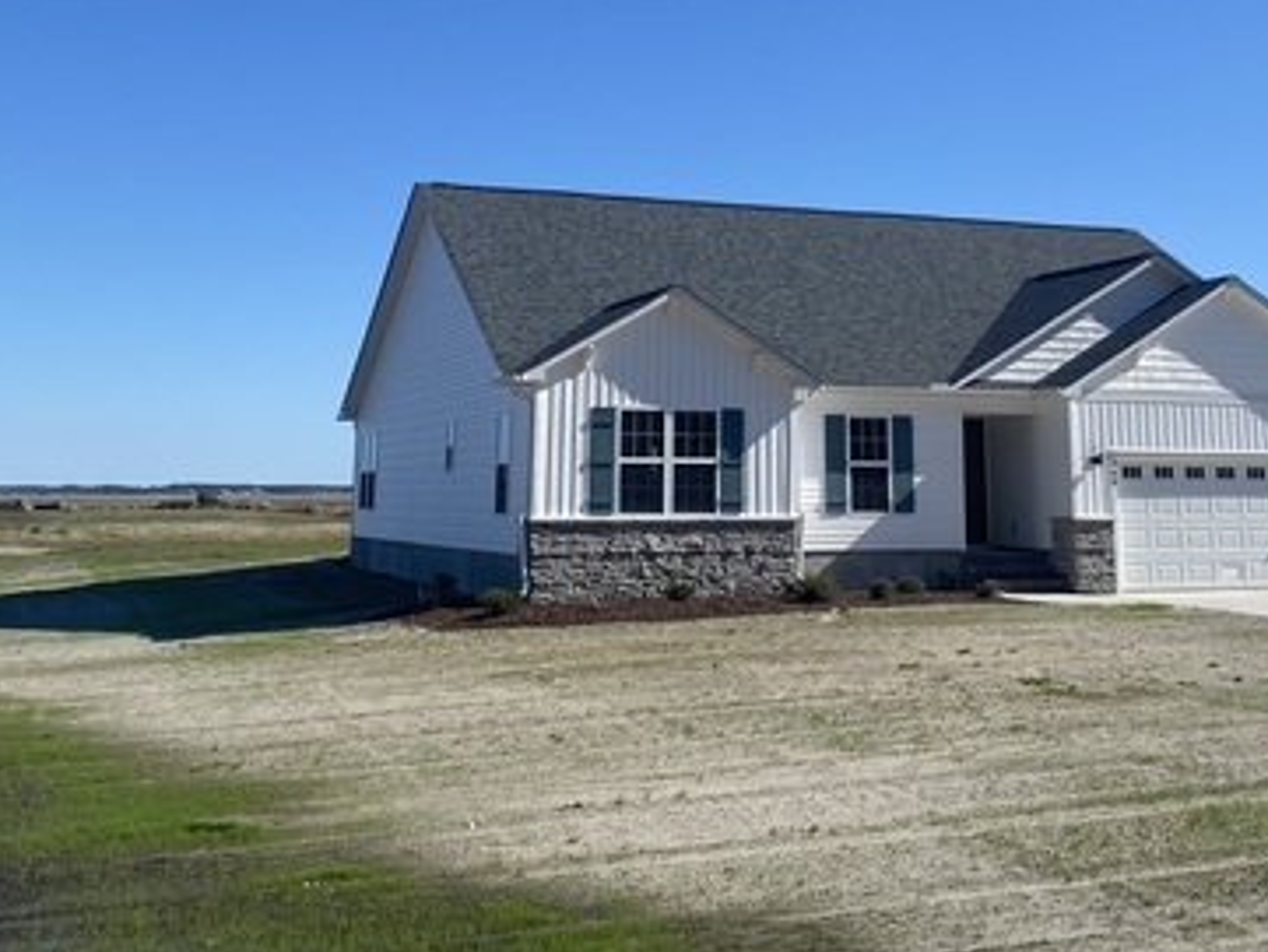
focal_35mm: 48
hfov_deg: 39.5
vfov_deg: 29.3
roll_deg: +0.4
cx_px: 743
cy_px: 126
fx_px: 1759
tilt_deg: +11.5
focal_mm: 4.25
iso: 32
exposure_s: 1/3610
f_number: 1.8
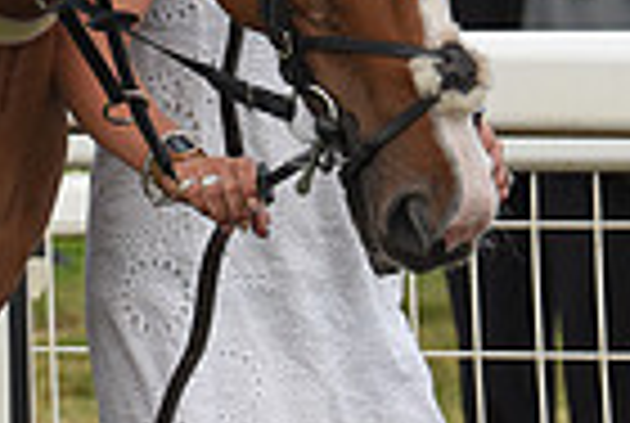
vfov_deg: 2.5
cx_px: -360
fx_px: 9786
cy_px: -421
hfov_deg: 3.7
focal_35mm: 558
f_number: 5.6
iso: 400
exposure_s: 1/1600
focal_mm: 135
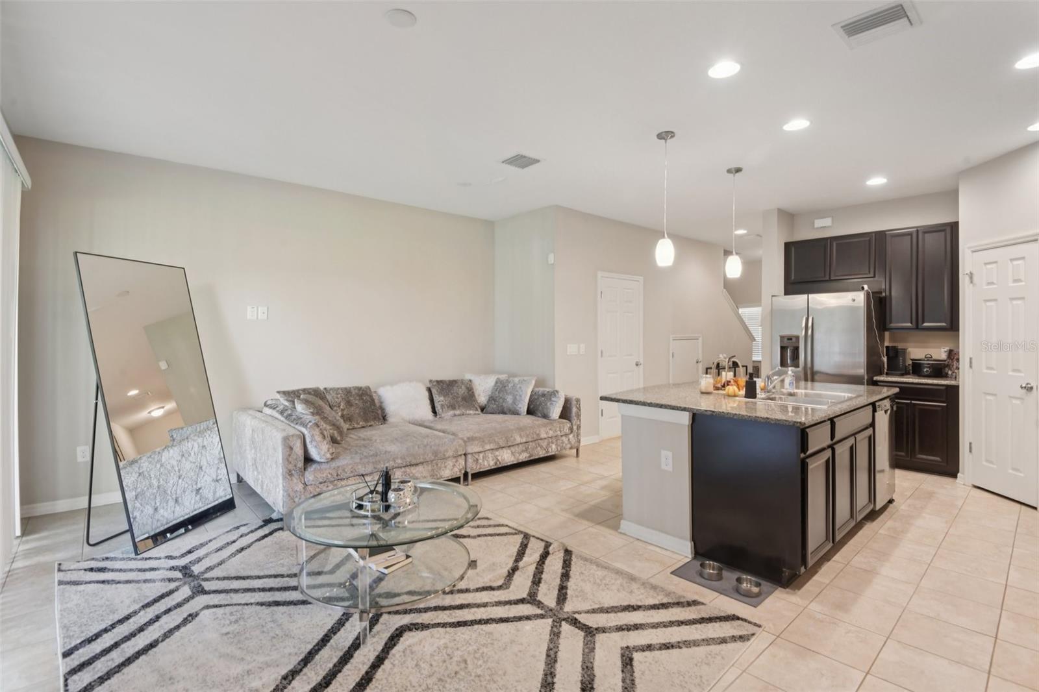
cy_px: 346
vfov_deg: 73.7
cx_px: 520
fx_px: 462
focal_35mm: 16
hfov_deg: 96.7
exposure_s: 1/5
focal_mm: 16
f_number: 8
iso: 400
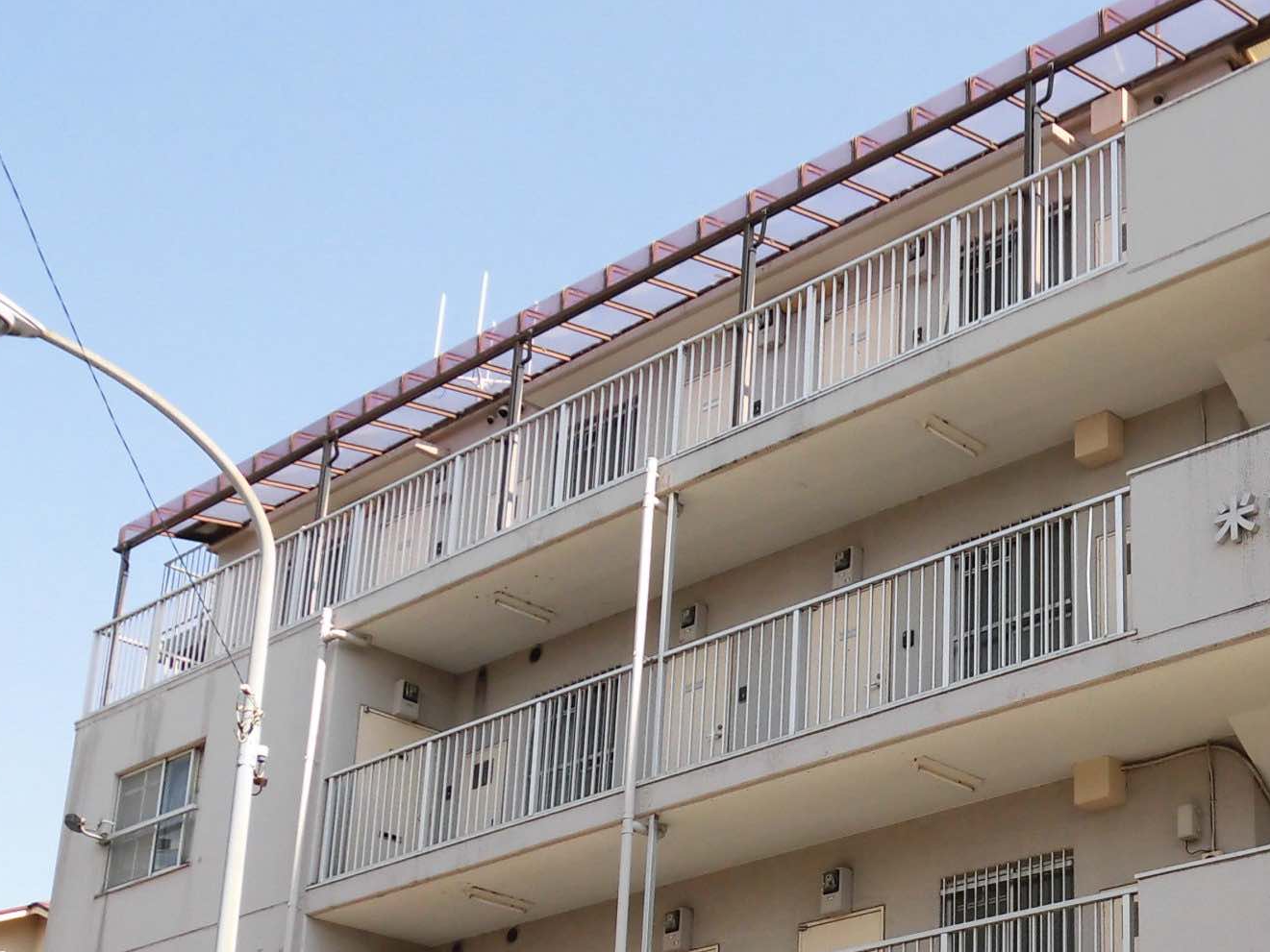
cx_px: 1002
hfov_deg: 30.5
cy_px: 798
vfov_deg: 23.2
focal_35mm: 62
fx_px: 2275
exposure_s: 1/500
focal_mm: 5.81
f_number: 3.5
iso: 100
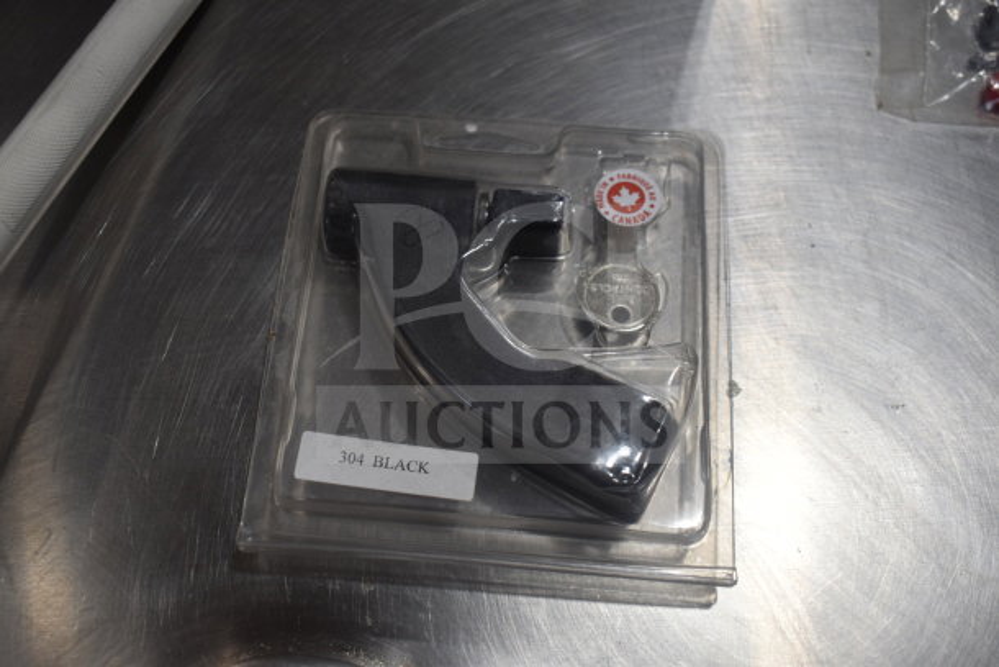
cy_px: 334
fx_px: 1166
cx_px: 500
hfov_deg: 46.4
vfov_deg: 31.9
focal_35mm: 42
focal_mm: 28
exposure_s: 1/160
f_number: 4.2
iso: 200
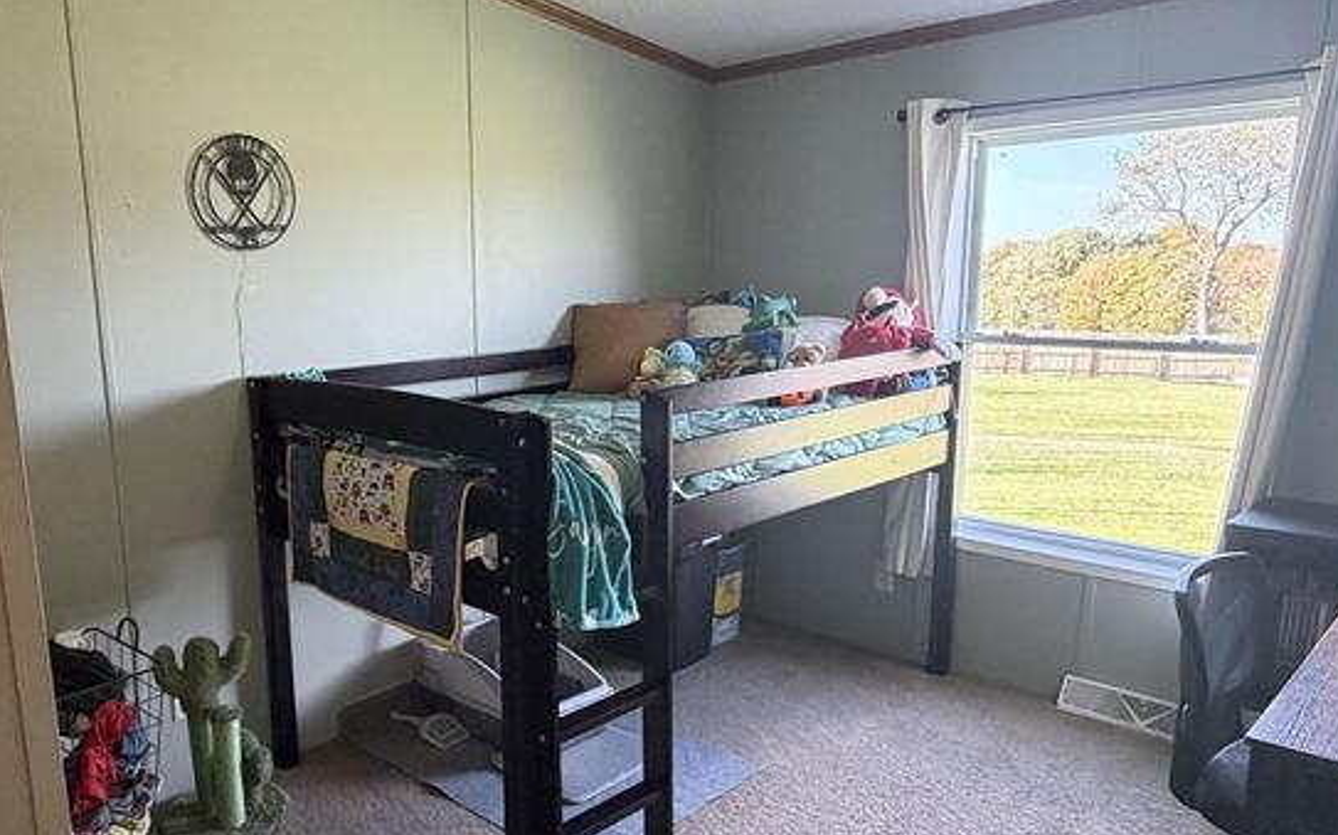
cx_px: 505
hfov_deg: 65.5
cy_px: 466
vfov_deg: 44.4
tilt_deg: -12.2
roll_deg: +2.2
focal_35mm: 28
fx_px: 1021
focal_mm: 2.22
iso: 250
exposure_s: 1/60
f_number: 2.2
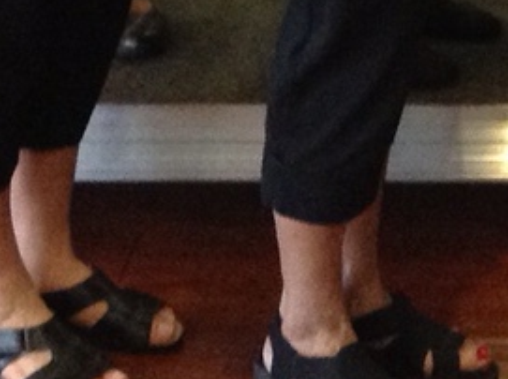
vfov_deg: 8.6
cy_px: -510
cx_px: 553
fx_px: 2314
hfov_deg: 12.3
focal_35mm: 158
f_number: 2.4
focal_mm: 3.3
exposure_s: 1/24
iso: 200
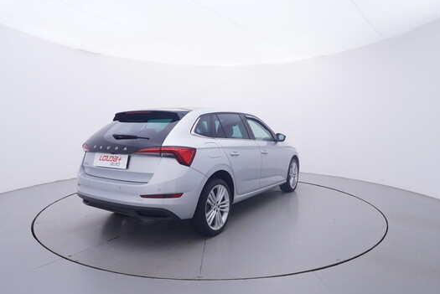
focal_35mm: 24
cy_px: 144
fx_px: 288
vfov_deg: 54.1
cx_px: 217
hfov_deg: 74.8
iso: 200
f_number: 5
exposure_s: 1/80
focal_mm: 15
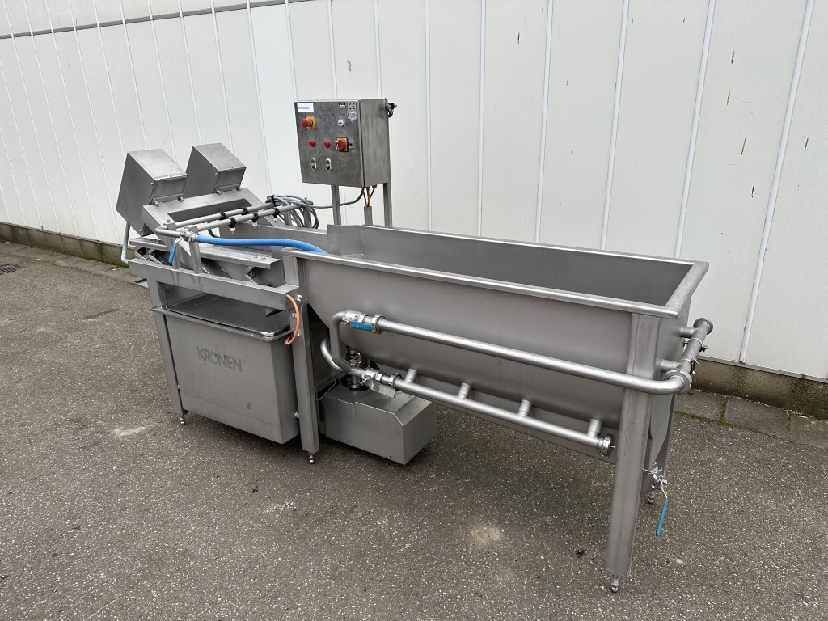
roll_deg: +1.7
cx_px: 414
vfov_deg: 56.8
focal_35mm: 24
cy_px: 310
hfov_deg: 71.6
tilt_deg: -20.4
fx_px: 574
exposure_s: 1/642
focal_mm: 6.86
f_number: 1.78
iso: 80
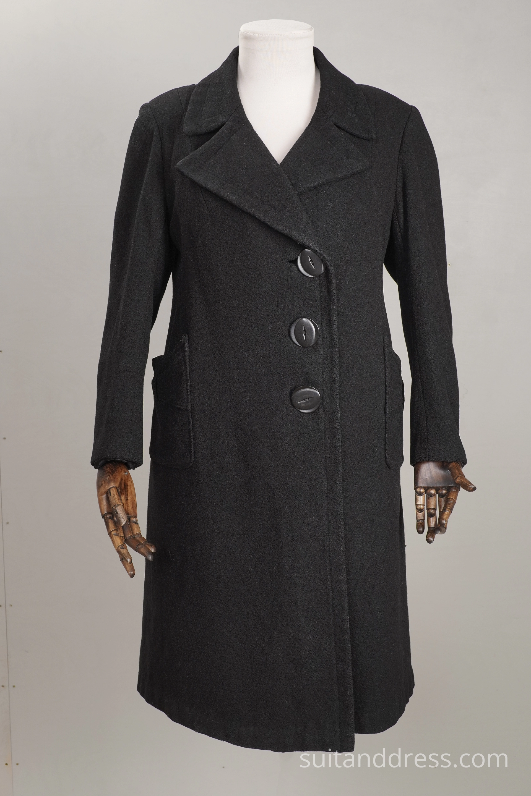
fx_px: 1062
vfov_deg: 41.1
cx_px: 266
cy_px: 398
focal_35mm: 48
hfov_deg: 28.1
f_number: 7.1
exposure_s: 1/20
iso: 320
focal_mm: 32
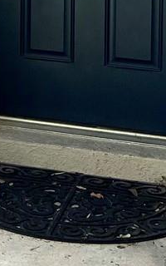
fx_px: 999
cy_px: -125
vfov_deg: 14.2
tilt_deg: -4.0
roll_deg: -0.8
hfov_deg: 9.3
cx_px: -79
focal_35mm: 138
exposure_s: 1/853
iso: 50
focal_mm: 5.7
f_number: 1.5
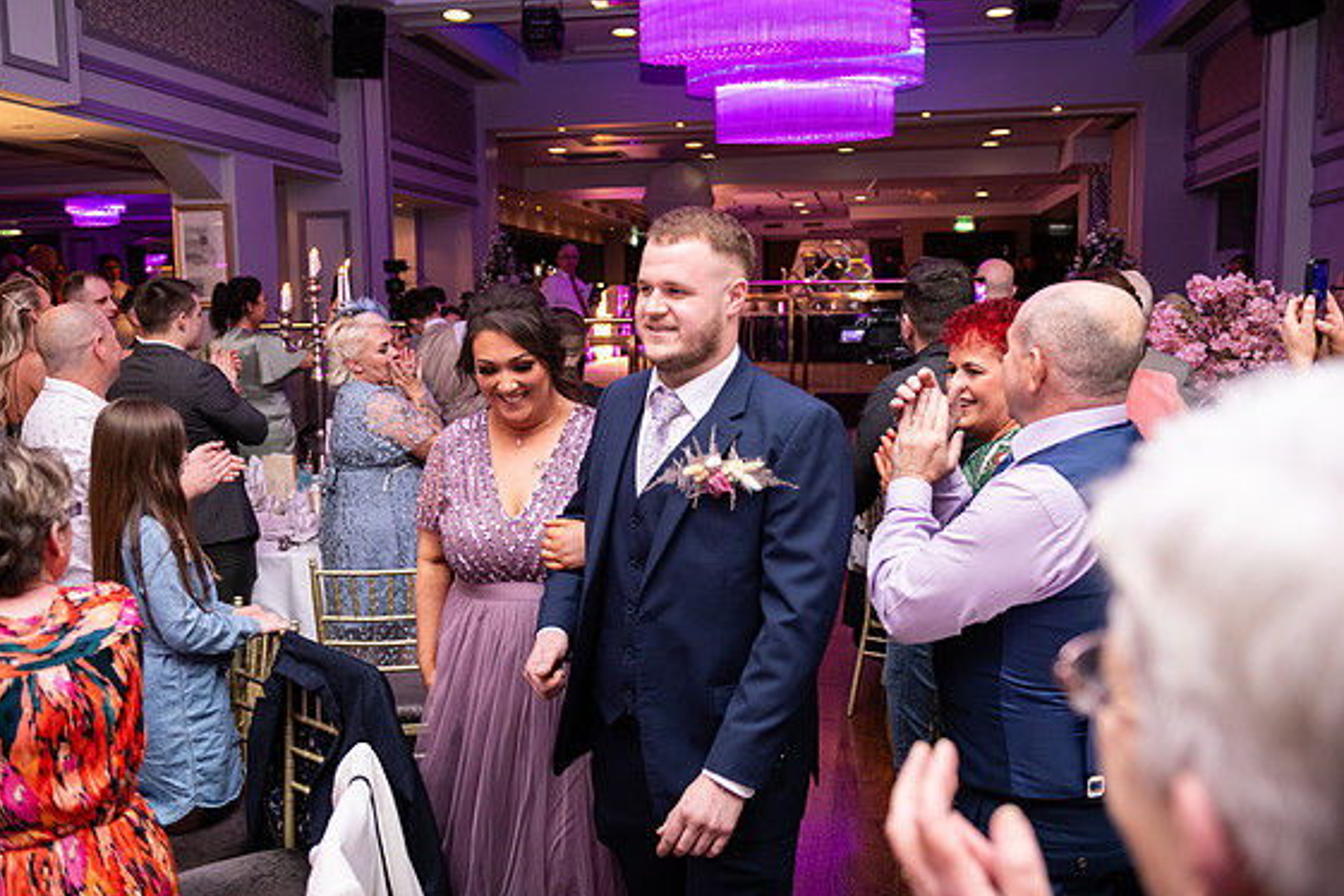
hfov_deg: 61.9
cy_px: 440
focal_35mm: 30
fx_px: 1120
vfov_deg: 43.6
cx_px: 652
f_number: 3.5
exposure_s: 1/160
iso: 800
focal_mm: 29
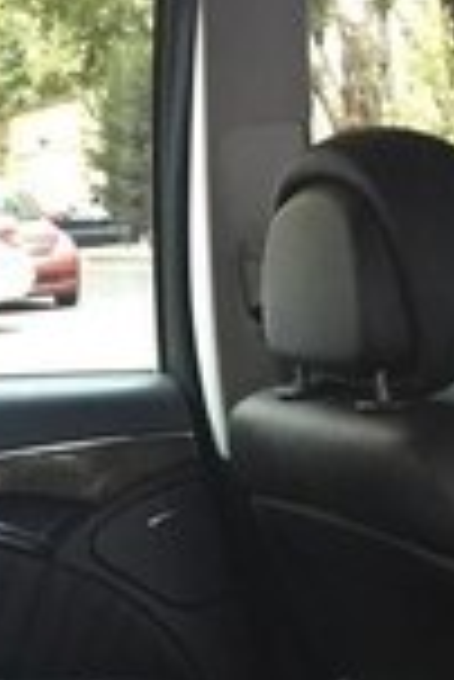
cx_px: 409
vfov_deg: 19.4
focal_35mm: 99
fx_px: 1868
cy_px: 806
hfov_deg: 13.7
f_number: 2.2
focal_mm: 4.15
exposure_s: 1/33
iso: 125
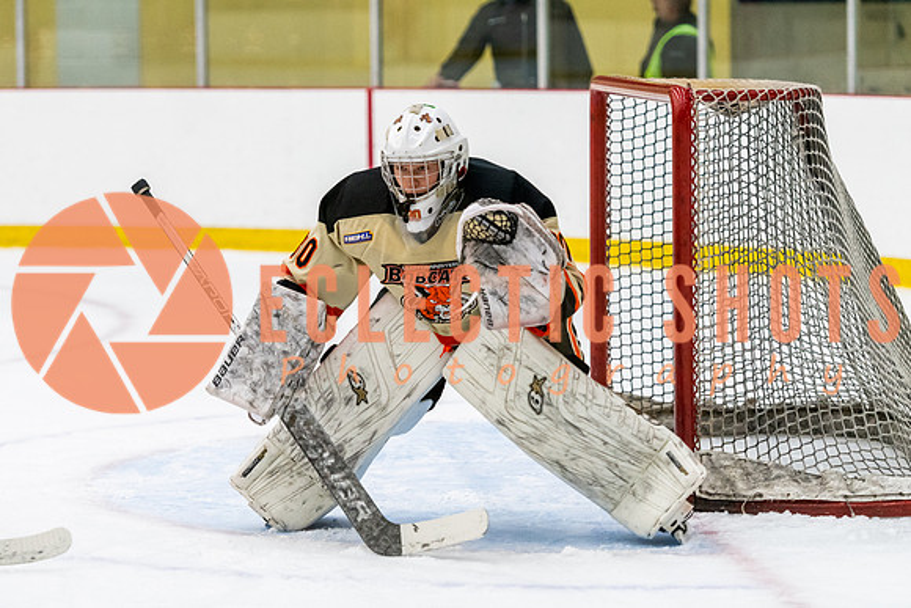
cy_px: 282
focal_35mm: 154
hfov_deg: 13.3
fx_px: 3898
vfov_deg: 8.9
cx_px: 422
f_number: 2.8
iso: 3200
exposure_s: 1/640
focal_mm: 122
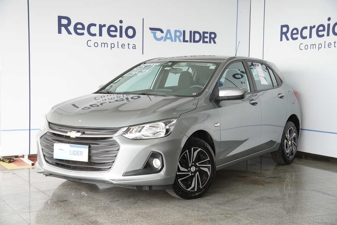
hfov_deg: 35.9
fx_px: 520
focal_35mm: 56
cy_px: 112
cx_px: 168
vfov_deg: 24.4
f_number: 3.5
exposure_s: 1/100
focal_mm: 37
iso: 200
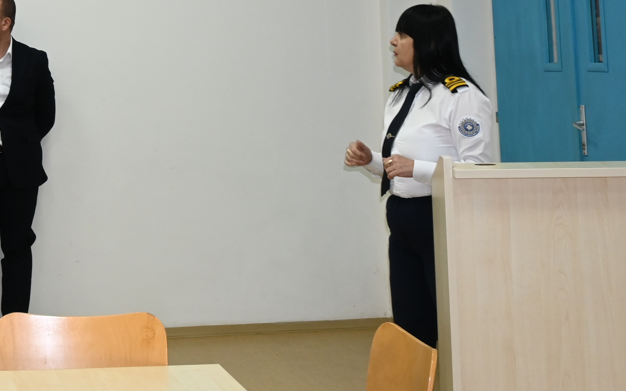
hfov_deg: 22.2
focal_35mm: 91
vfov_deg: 13.9
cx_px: 61
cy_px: -85
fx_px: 1552
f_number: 4.2
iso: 500
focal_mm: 24
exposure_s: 1/60
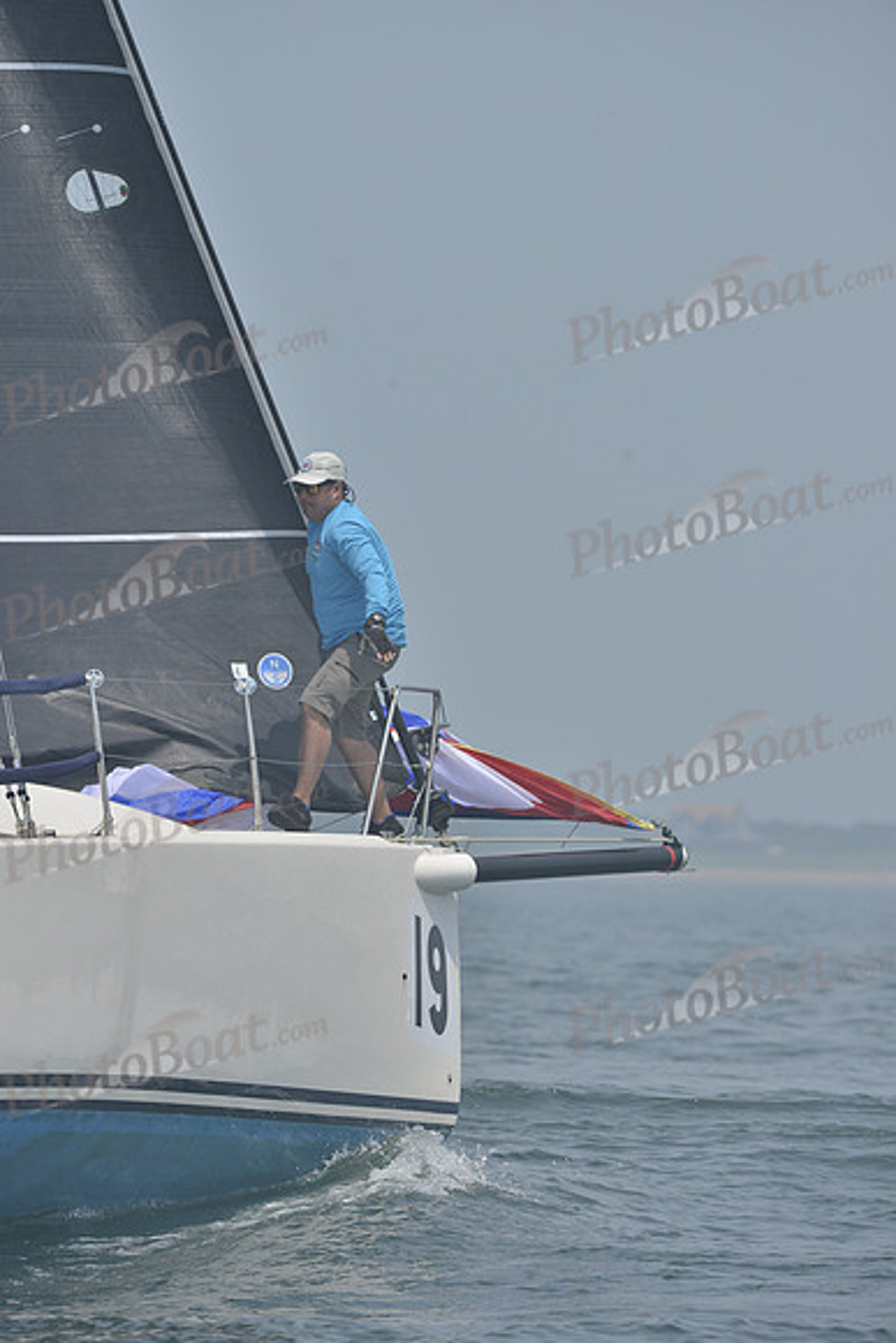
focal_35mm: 300
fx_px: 11192
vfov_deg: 6.9
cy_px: 672
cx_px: 448
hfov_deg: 4.6
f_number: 9
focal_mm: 300
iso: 280
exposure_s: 1/1000
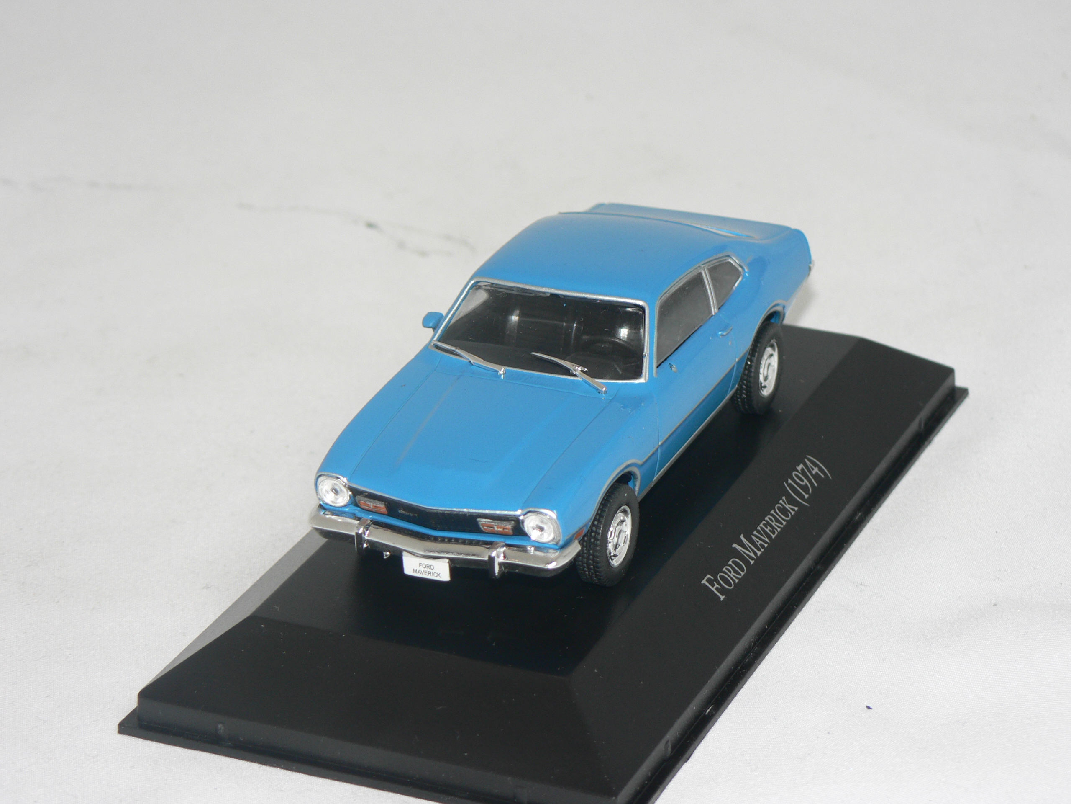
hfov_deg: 16.8
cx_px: 536
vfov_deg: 12.7
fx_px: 3620
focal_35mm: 117
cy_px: 402
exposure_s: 1/60
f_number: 3.2
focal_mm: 19.5
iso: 80
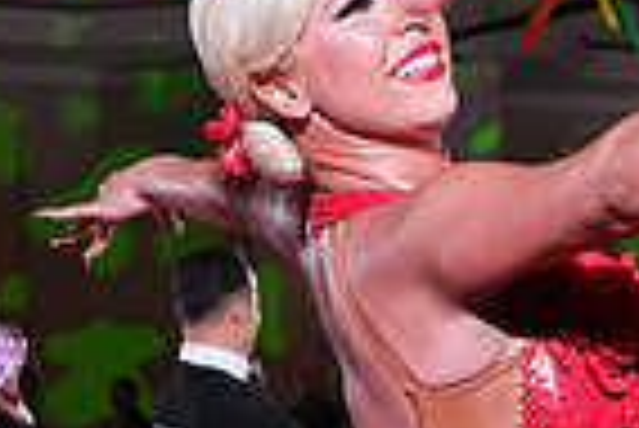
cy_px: 734
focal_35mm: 139
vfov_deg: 9.5
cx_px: 664
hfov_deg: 14.5
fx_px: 2470
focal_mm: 34
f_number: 5
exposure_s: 1/400
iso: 5000
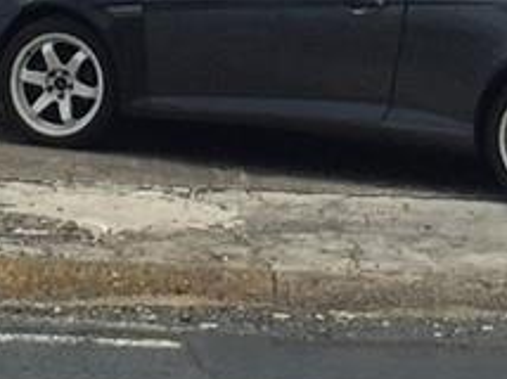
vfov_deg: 6.6
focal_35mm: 217
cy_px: -403
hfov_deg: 9.1
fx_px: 3175
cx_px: 360
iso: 32
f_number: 2.2
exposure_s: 1/3300
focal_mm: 4.15
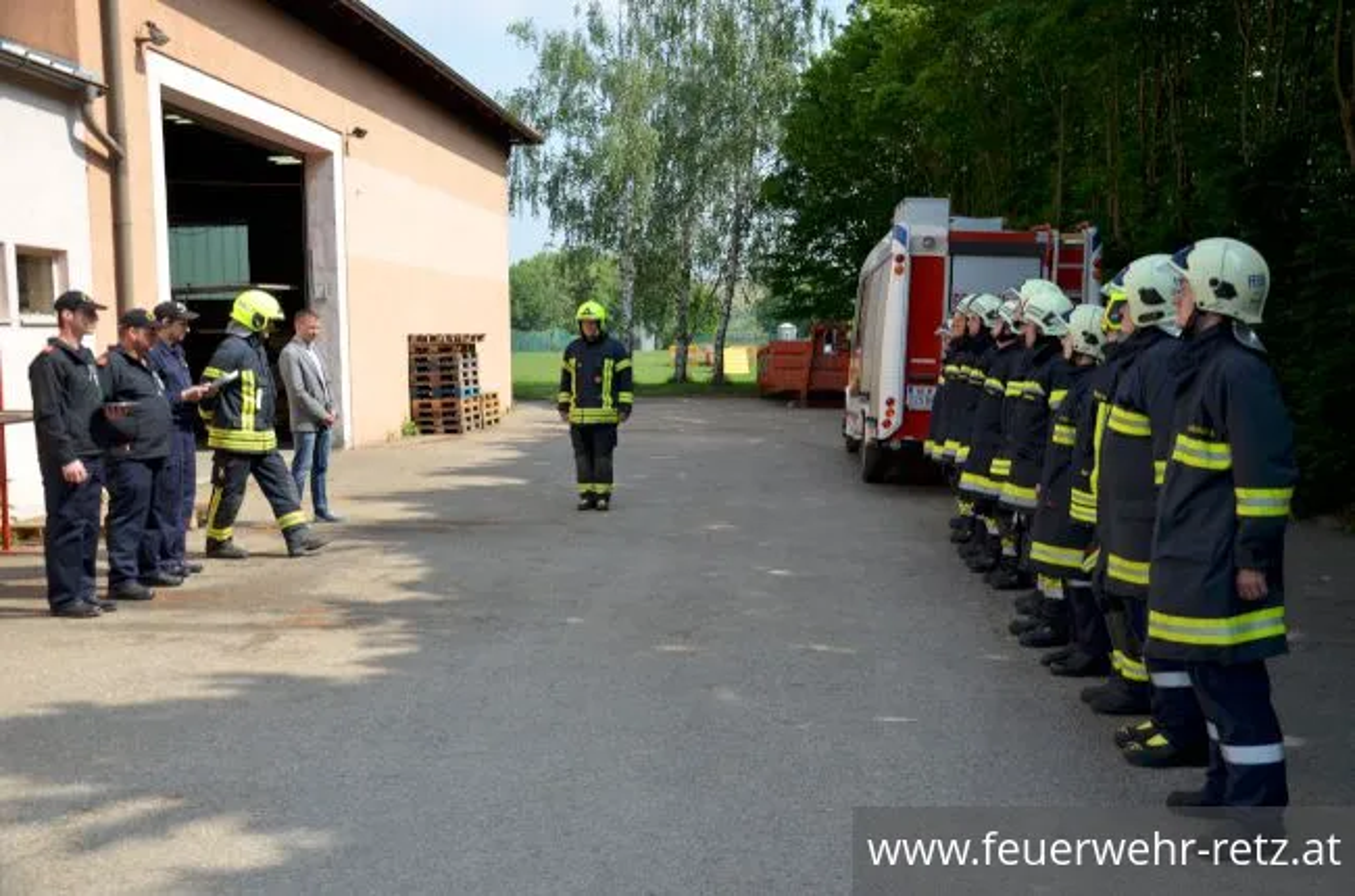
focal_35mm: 36
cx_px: 678
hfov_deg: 53.2
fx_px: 1352
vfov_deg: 36.7
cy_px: 448
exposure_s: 1/1250
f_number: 5
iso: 400
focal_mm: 24
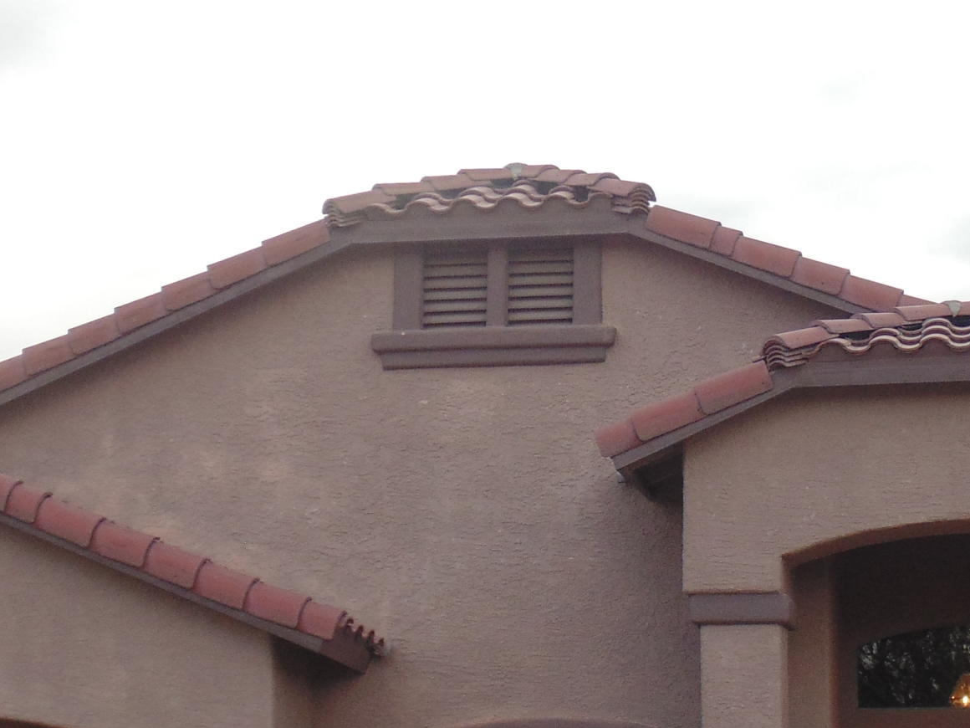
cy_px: 627
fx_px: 2970
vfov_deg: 13.9
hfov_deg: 18.5
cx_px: 504
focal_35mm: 106
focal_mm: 7.4
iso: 80
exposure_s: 1/160
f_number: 3.6
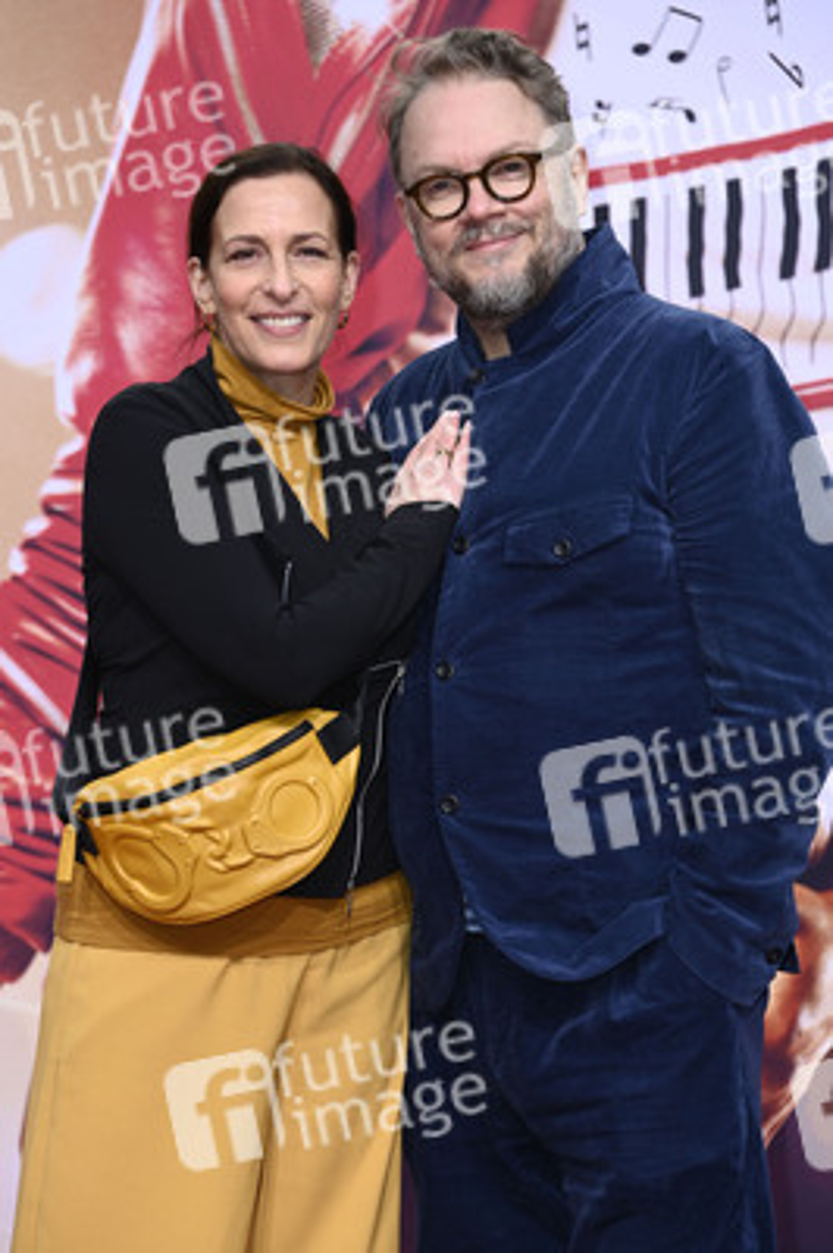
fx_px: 4693
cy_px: 626
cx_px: 416
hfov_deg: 10.1
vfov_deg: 15.2
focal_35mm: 135
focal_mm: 135
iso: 320
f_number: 6.3
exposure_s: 1/250
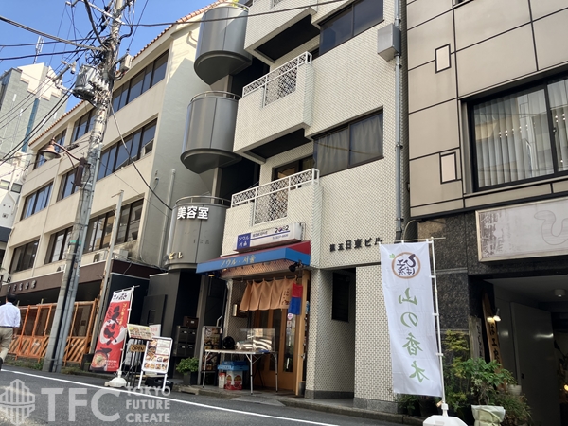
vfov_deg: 49.7
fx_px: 459
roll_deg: -4.6
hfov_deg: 63.4
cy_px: 213
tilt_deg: +18.2
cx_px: 284
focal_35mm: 28
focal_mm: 3.99
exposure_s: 1/442
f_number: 1.8
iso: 32
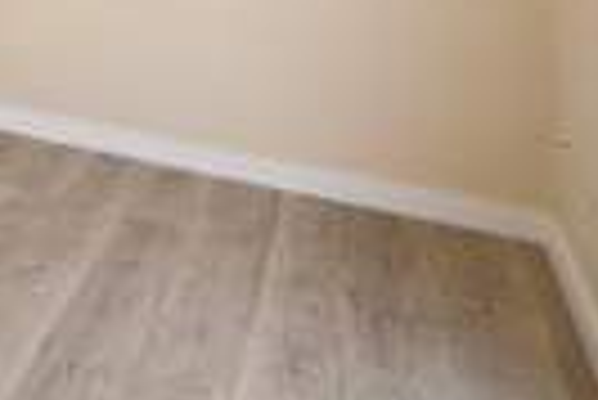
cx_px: -256
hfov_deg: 27.6
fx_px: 898
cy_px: -173
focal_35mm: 54
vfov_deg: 21.6
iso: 100
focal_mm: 15
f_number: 8
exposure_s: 1/15
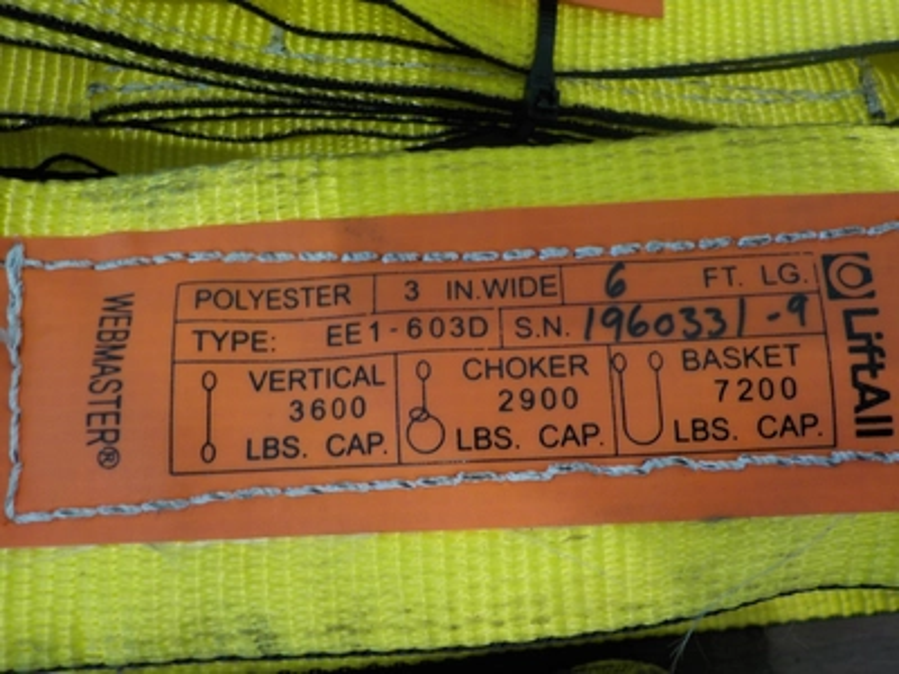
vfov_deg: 46.8
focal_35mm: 30
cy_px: 337
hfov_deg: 60.0
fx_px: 779
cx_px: 450
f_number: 3.3
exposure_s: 1/30
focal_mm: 4.1
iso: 125
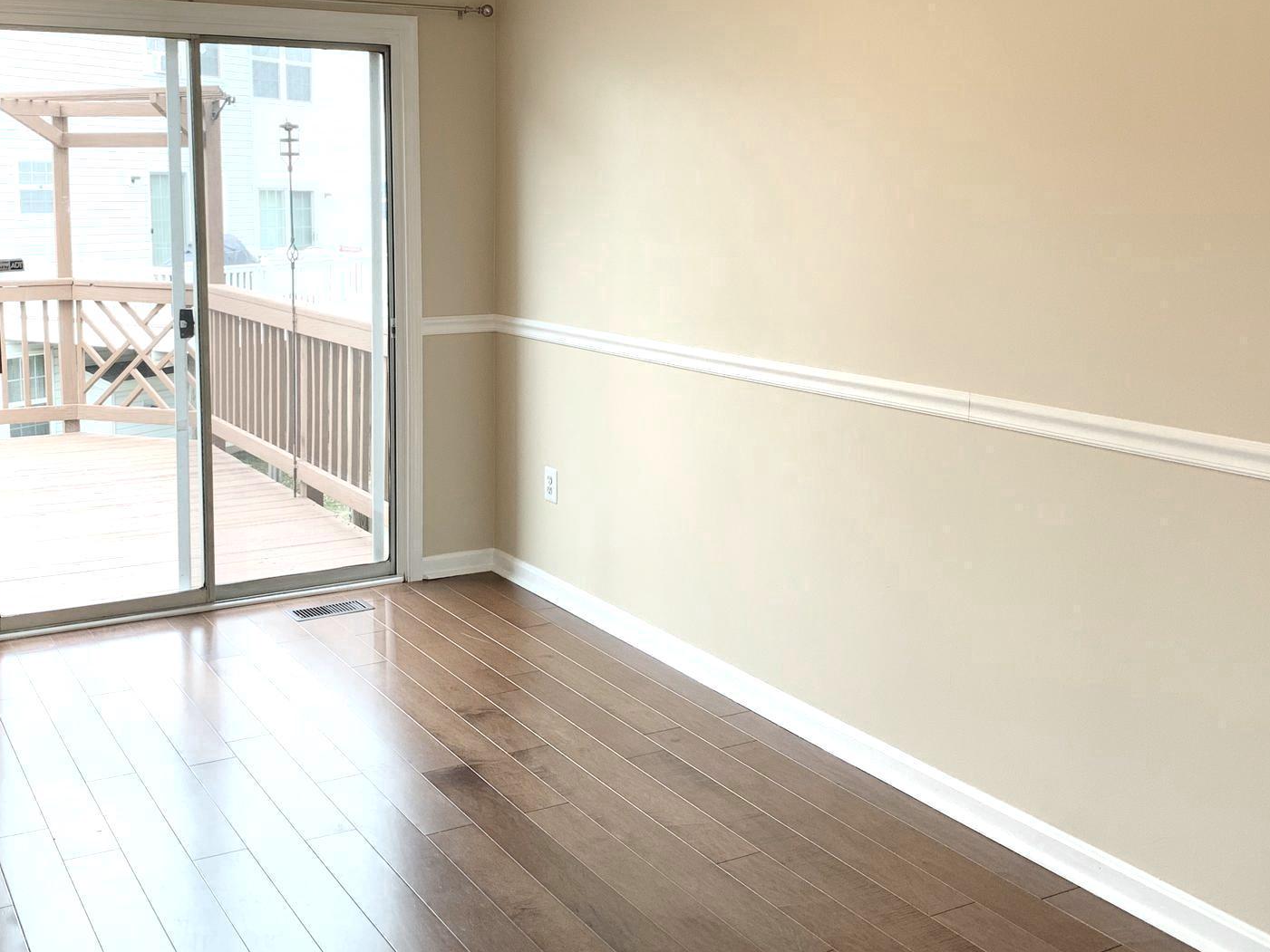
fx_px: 1394
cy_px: 359
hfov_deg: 48.7
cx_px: 508
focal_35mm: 38
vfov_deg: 37.5
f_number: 1.8
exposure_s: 1/120
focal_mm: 4.25
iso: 40
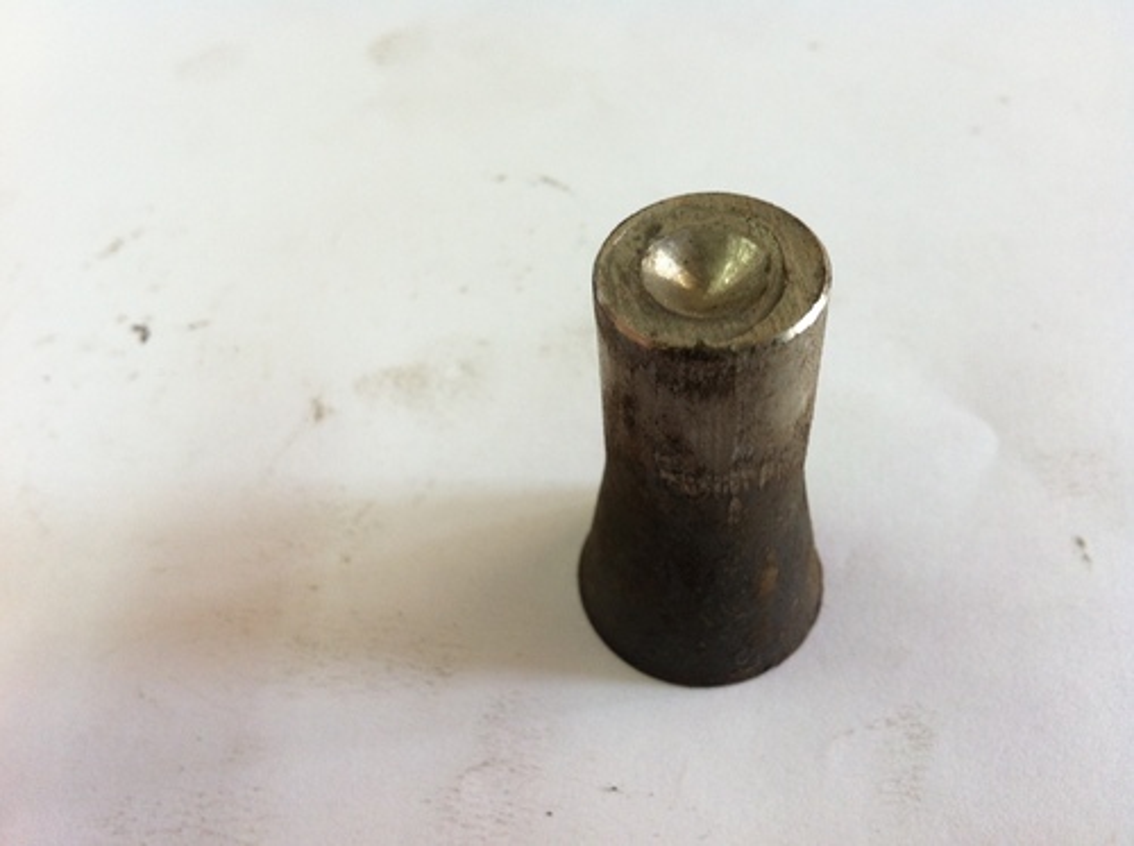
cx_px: 567
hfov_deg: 52.7
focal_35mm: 35
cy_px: 423
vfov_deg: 40.6
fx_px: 1144
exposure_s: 1/15
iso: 100
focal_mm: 3.85
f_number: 2.8
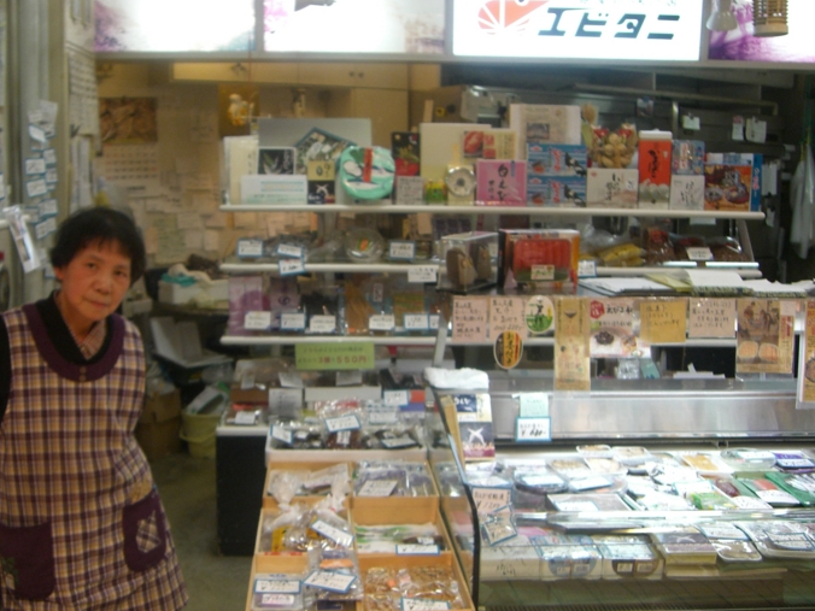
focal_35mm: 45
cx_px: 350
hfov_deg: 42.0
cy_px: 323
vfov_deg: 32.2
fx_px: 1059
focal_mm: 6.2
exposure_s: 1/60
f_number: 2.7
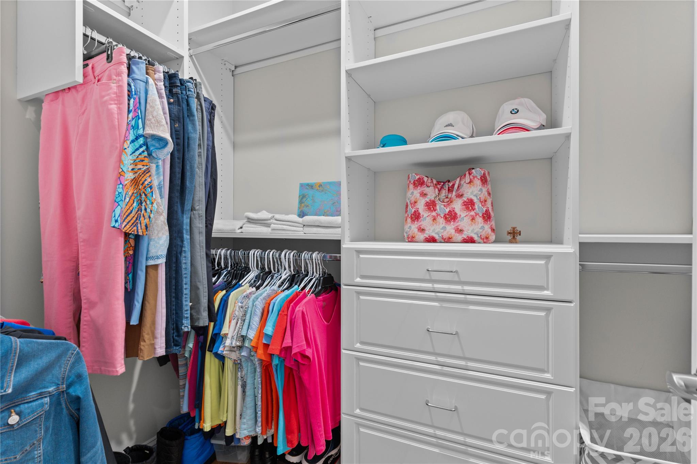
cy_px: 232
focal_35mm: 17
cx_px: 348
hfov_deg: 93.3
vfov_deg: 70.4
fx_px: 329
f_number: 7.1
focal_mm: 17
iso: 400
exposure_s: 1/2
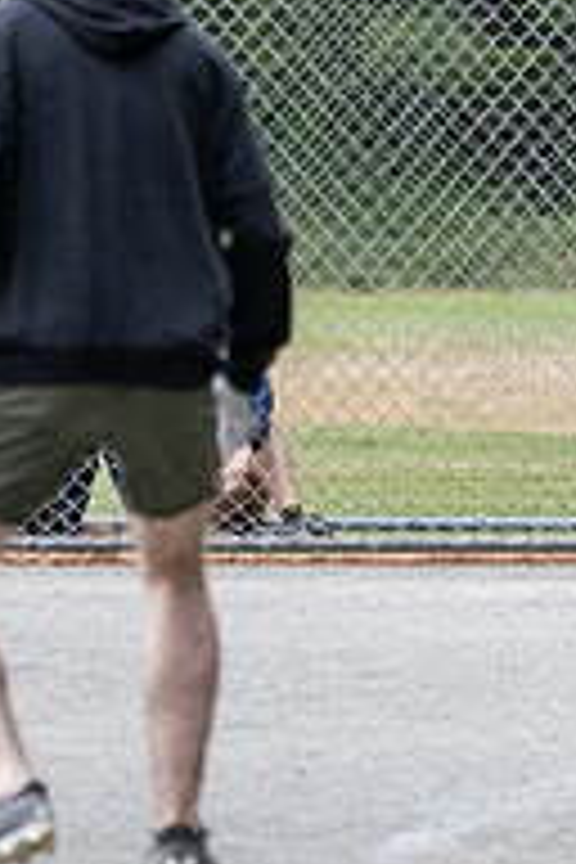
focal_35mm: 949
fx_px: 22774
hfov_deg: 1.4
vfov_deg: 2.2
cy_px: 331
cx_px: 639
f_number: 2.8
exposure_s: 1/1250
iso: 1250
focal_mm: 150
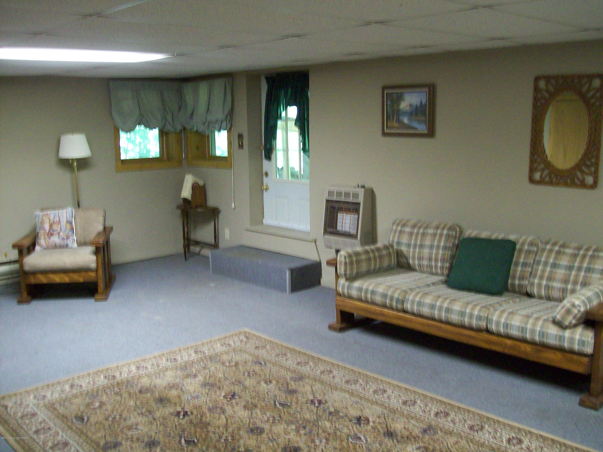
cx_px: 302
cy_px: 226
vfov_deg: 39.7
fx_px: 627
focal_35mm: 36
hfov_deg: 51.4
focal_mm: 6
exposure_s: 1/8
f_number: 2.7
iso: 200
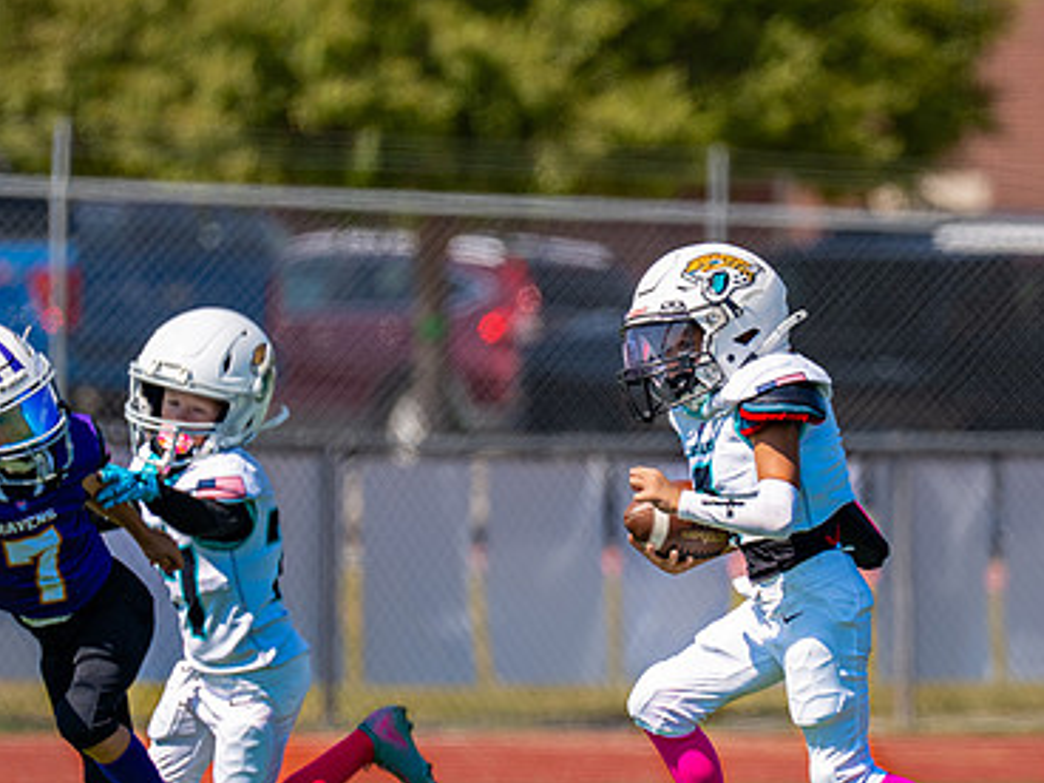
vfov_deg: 2.7
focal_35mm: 551
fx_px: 16618
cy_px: 474
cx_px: 902
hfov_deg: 3.6
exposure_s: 1/2500
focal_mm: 200
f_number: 2.8
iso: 100
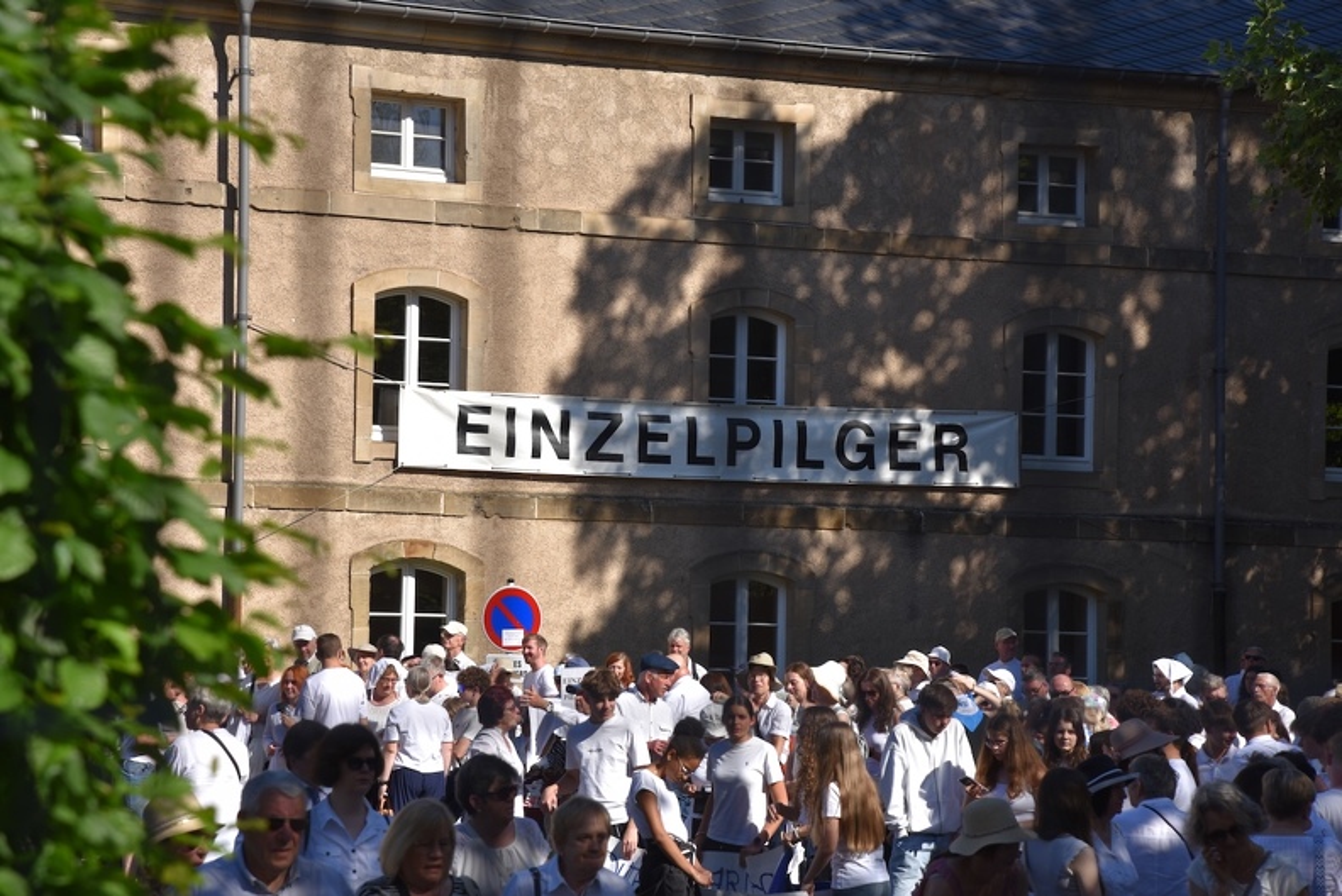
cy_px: 448
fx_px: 3916
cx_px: 671
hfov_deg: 19.4
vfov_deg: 13.1
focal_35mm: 105
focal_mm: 105
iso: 200
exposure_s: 1/320
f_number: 9
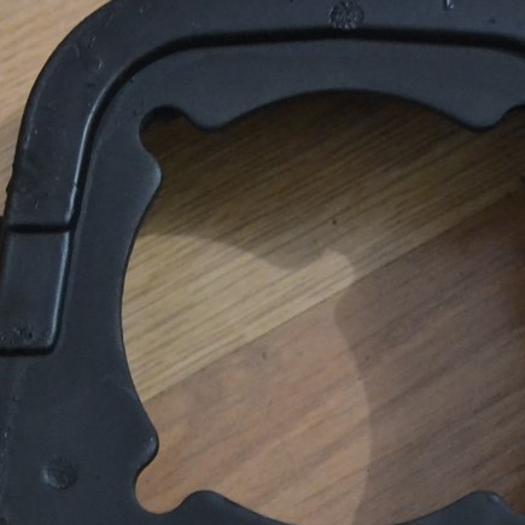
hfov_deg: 12.6
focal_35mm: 138
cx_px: 293
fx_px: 2373
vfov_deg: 12.5
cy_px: 485
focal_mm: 35
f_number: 5
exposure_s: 1/10
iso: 3200
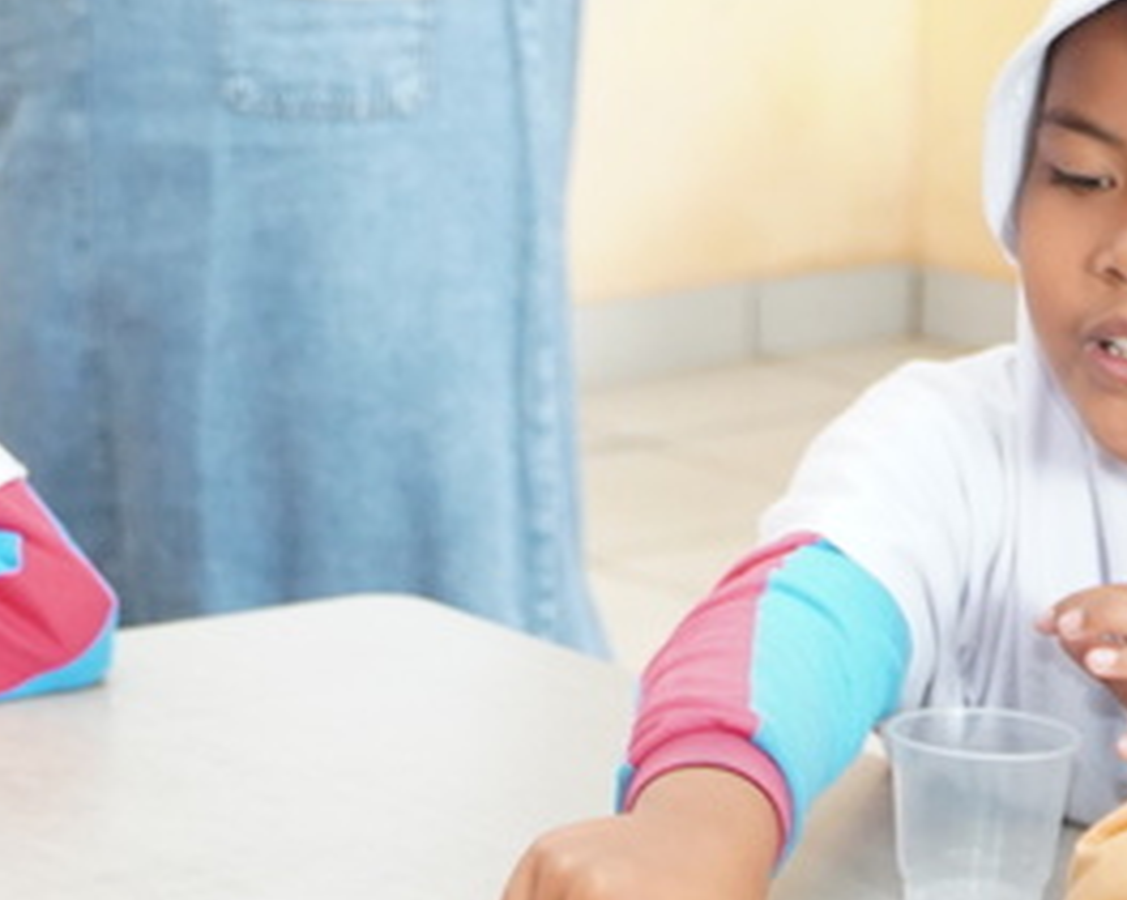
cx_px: 435
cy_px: 1060
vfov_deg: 11.4
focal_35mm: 132
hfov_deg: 14.5
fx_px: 4415
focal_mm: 31
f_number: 4
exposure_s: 1/125
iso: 1600
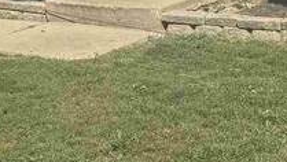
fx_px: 1219
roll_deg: -0.2
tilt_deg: -6.4
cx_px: 184
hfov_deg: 13.4
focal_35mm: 160
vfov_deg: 7.5
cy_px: -58
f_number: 1.78
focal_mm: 6.76
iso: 80
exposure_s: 1/5348
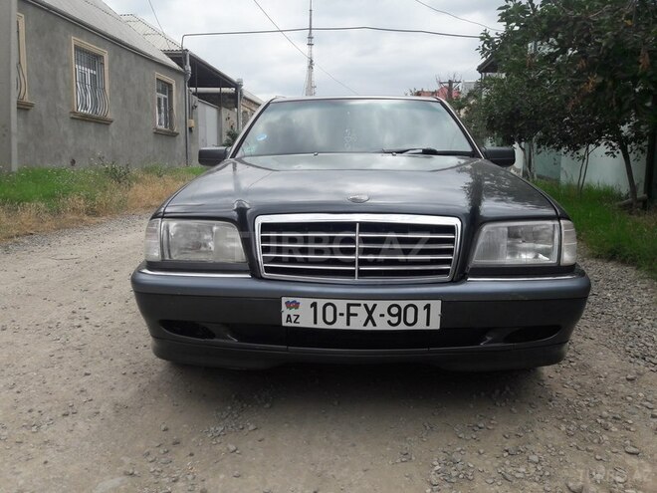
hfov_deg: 63.4
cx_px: 328
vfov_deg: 49.7
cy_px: 246
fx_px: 531
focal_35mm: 28
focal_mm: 3.7
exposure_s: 1/1018
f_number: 1.9
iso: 40
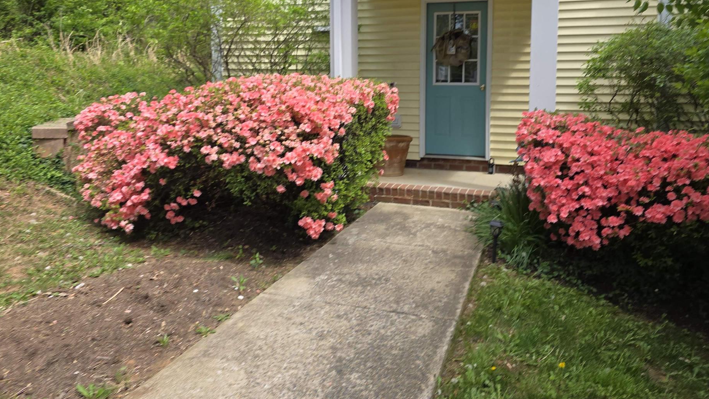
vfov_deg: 40.8
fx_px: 526
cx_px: 381
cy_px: 121
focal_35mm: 28
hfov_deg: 67.8
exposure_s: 1/328
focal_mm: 6.3
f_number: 1.7
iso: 12
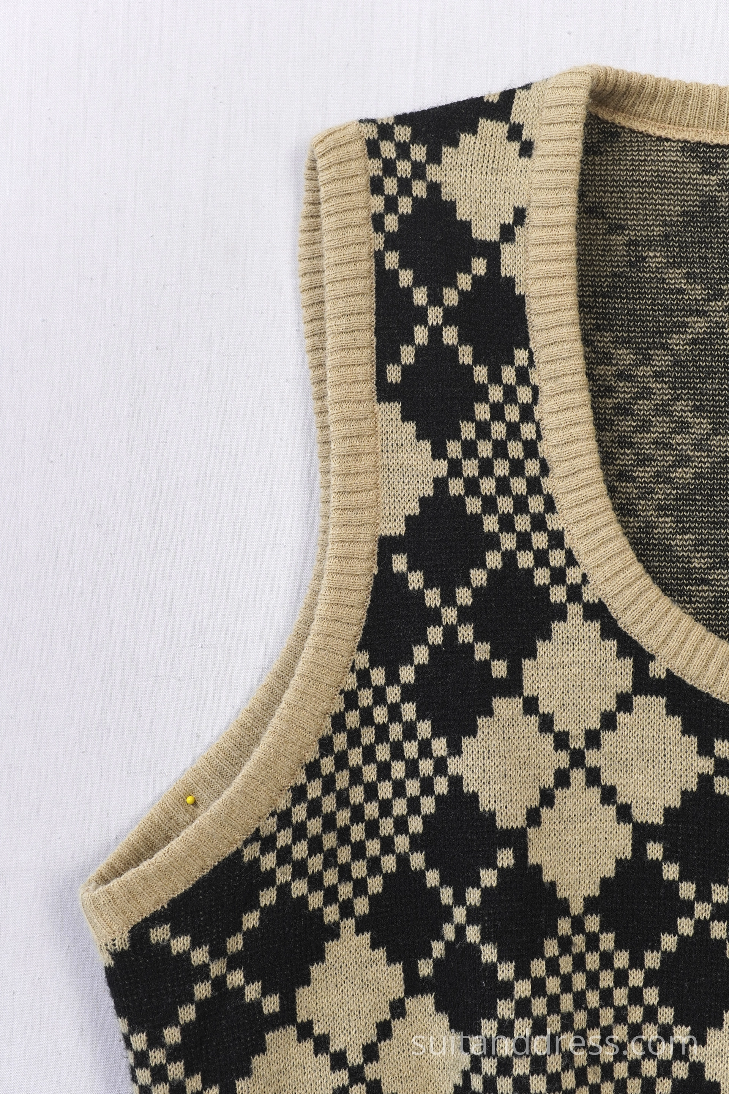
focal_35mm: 48
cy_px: 547
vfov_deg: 41.1
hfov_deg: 28.1
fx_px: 1458
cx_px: 364
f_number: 6.3
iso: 320
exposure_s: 1/60
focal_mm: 32
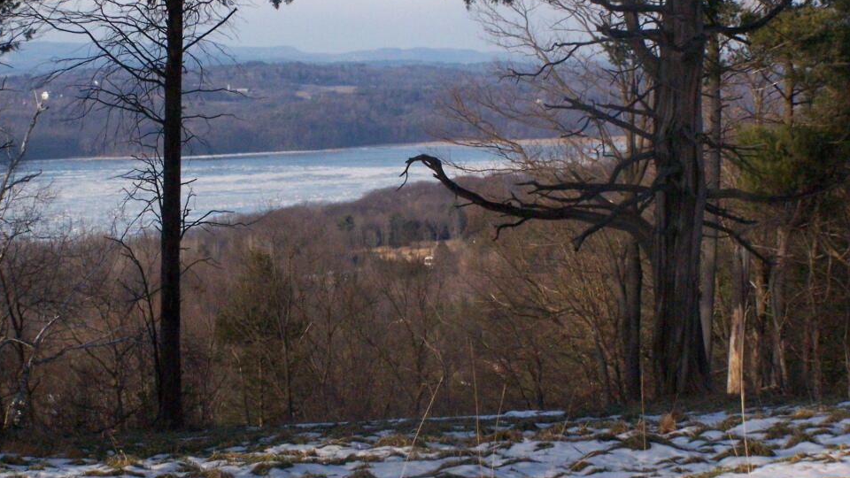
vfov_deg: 9.9
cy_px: 146
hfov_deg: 17.6
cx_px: 398
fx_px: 2750
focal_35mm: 122
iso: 400
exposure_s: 1/640
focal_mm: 17.5
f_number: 6.3
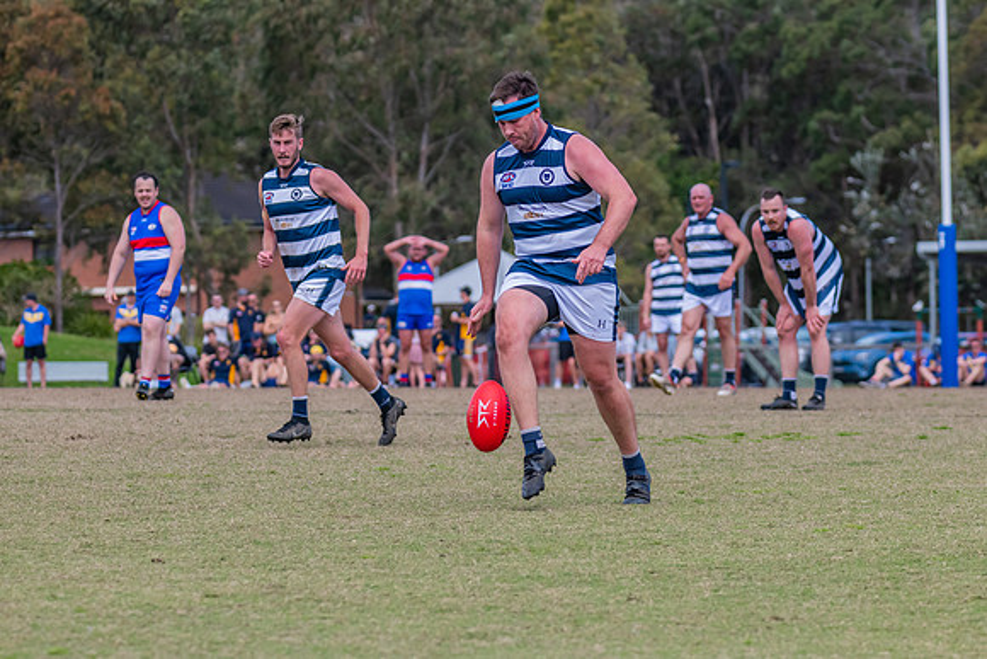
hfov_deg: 9.3
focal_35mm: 222
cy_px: 250
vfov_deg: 6.2
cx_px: 545
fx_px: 6079
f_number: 5.6
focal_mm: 170
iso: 800
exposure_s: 1/2000
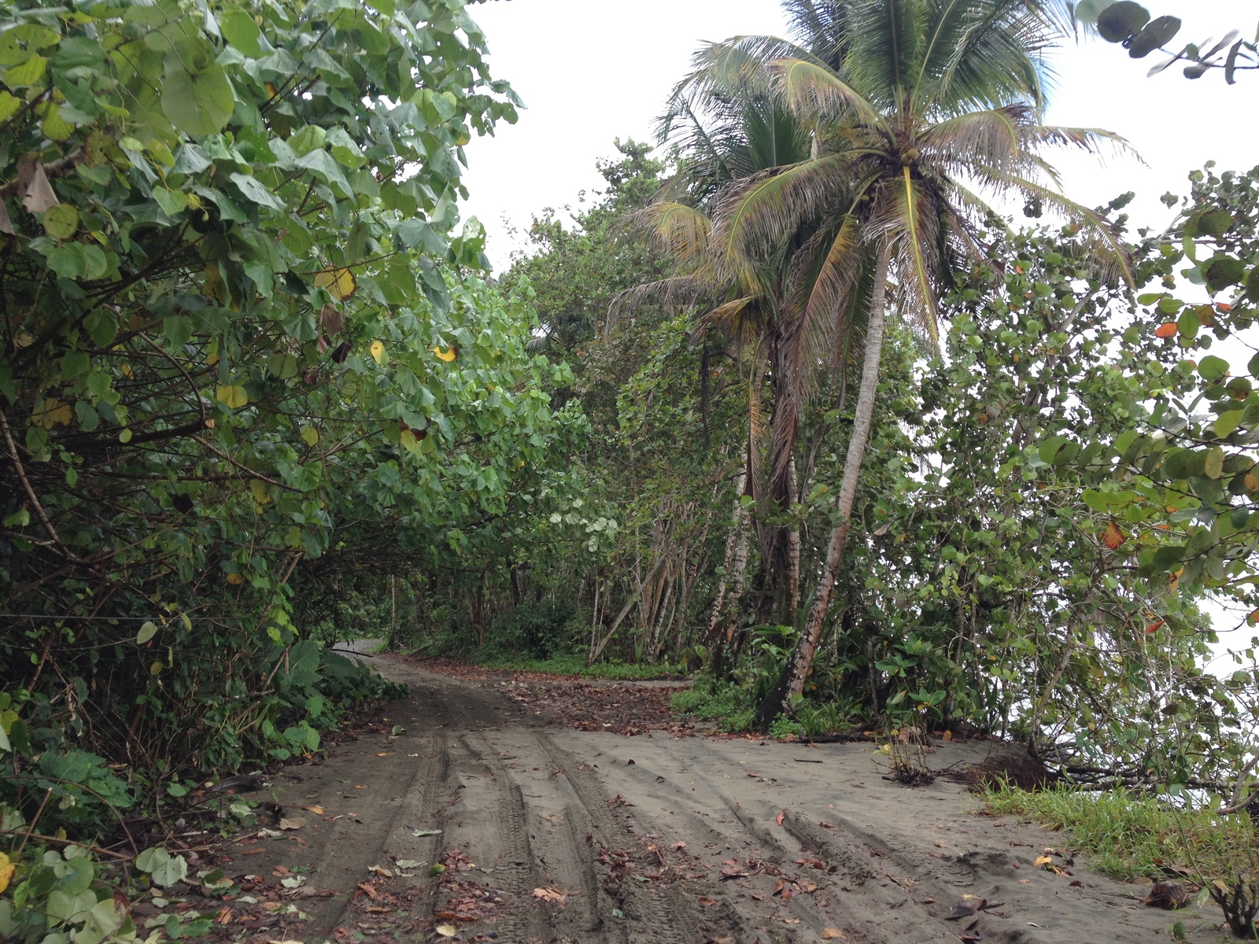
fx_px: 1273
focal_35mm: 35
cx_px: 630
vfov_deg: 40.7
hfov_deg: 52.6
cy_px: 472
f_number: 2.4
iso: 50
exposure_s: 1/326
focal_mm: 4.28
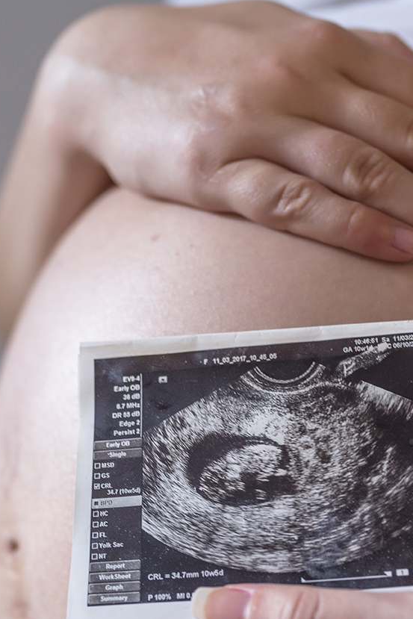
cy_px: 427
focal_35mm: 61
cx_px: 265
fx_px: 1049
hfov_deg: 22.2
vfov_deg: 32.5
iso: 500
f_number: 2.8
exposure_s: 1/80
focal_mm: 35
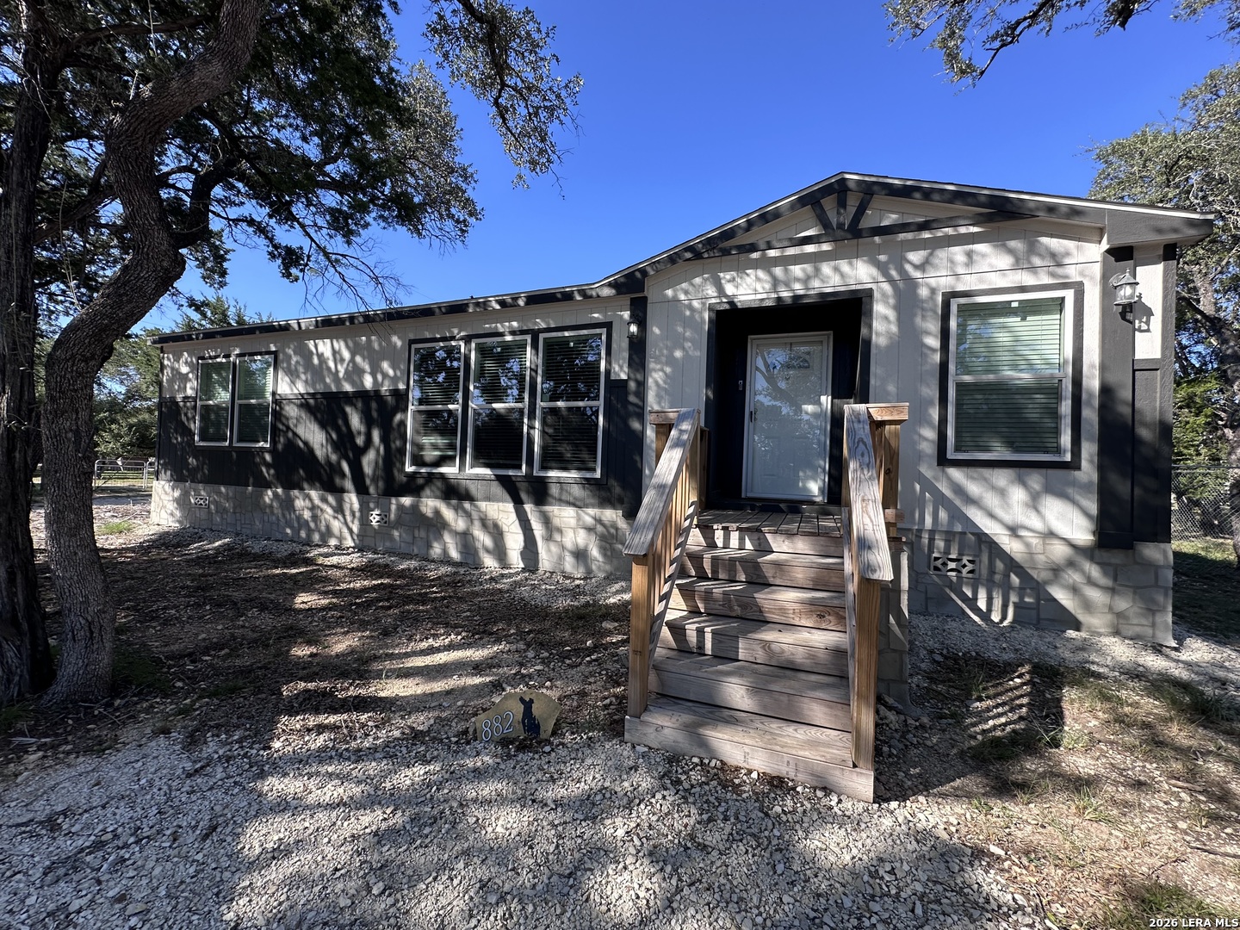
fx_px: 502
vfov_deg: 85.7
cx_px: 620
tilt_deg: +0.6
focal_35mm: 14
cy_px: 465
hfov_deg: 102.1
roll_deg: -1.5
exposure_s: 1/523
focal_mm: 2.22
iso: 40
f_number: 2.2
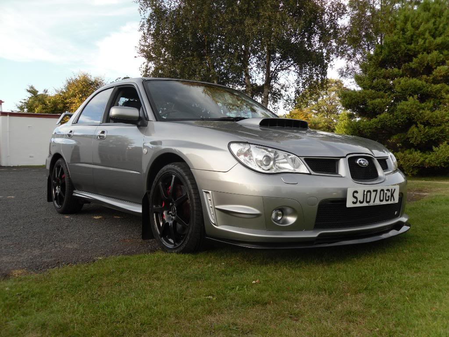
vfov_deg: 40.7
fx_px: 454
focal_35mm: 35
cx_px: 224
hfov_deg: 52.6
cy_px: 168
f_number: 3.5
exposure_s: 1/181
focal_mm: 6.3
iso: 80
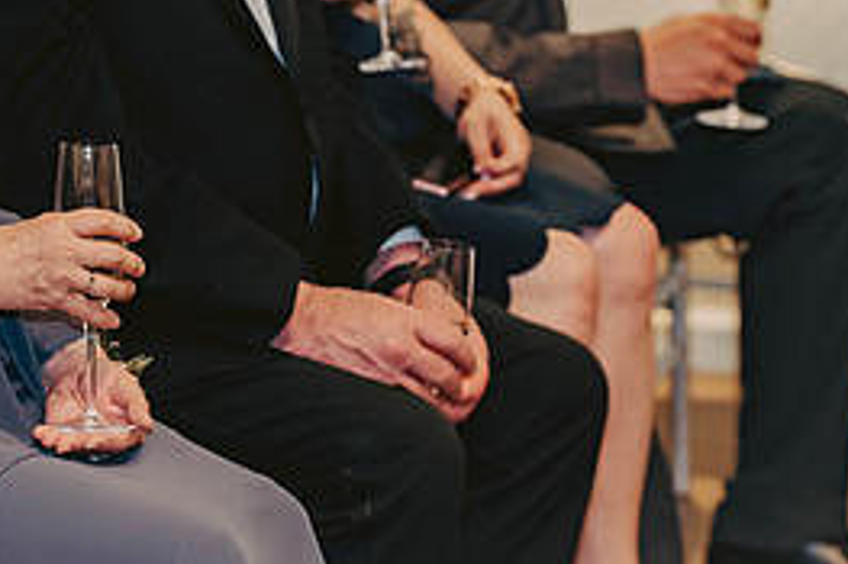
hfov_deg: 10.1
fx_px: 4779
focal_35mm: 203
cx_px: 306
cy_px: -21
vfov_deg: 6.7
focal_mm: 92
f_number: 3.2
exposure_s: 1/80
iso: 500
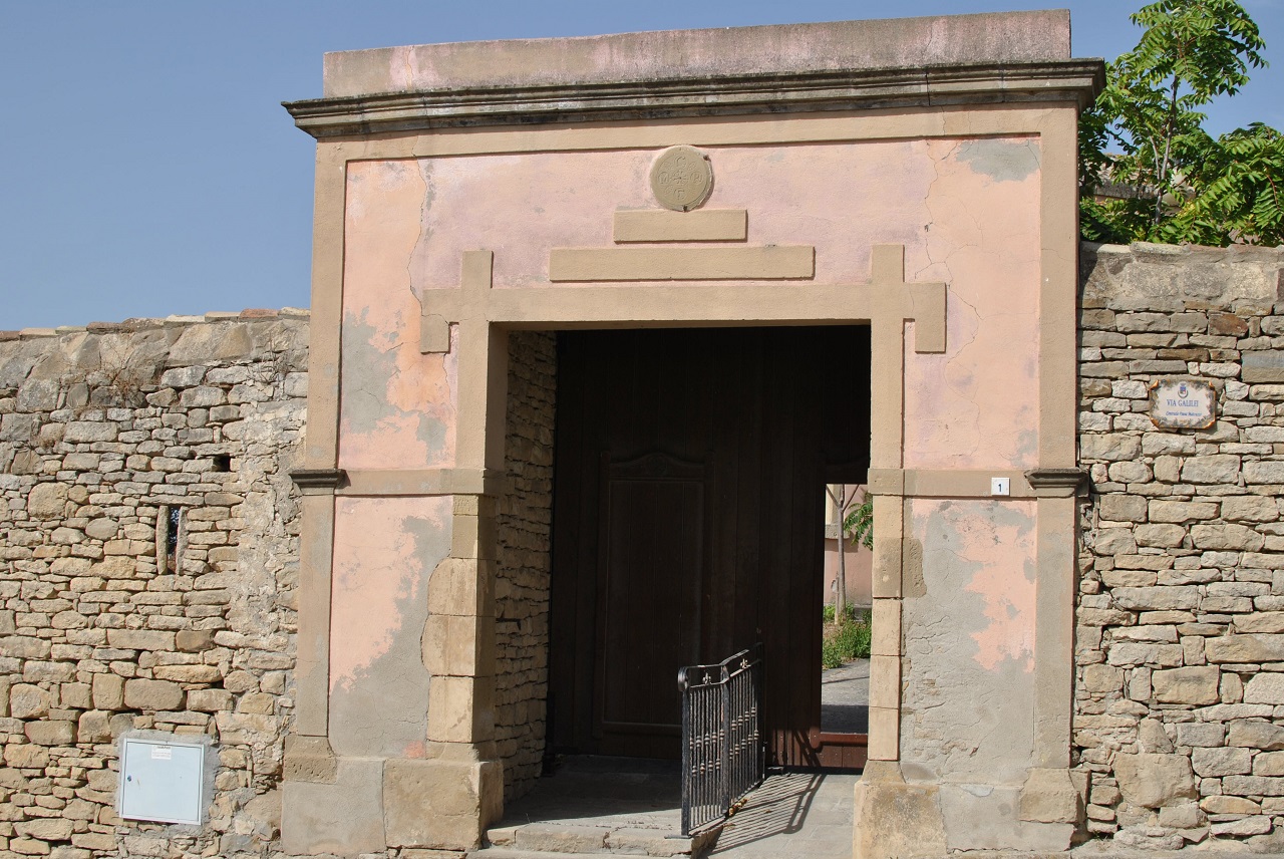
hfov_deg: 37.8
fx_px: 1874
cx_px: 642
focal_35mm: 52
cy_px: 430
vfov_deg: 25.8
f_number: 8
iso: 100
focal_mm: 35
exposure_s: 1/250
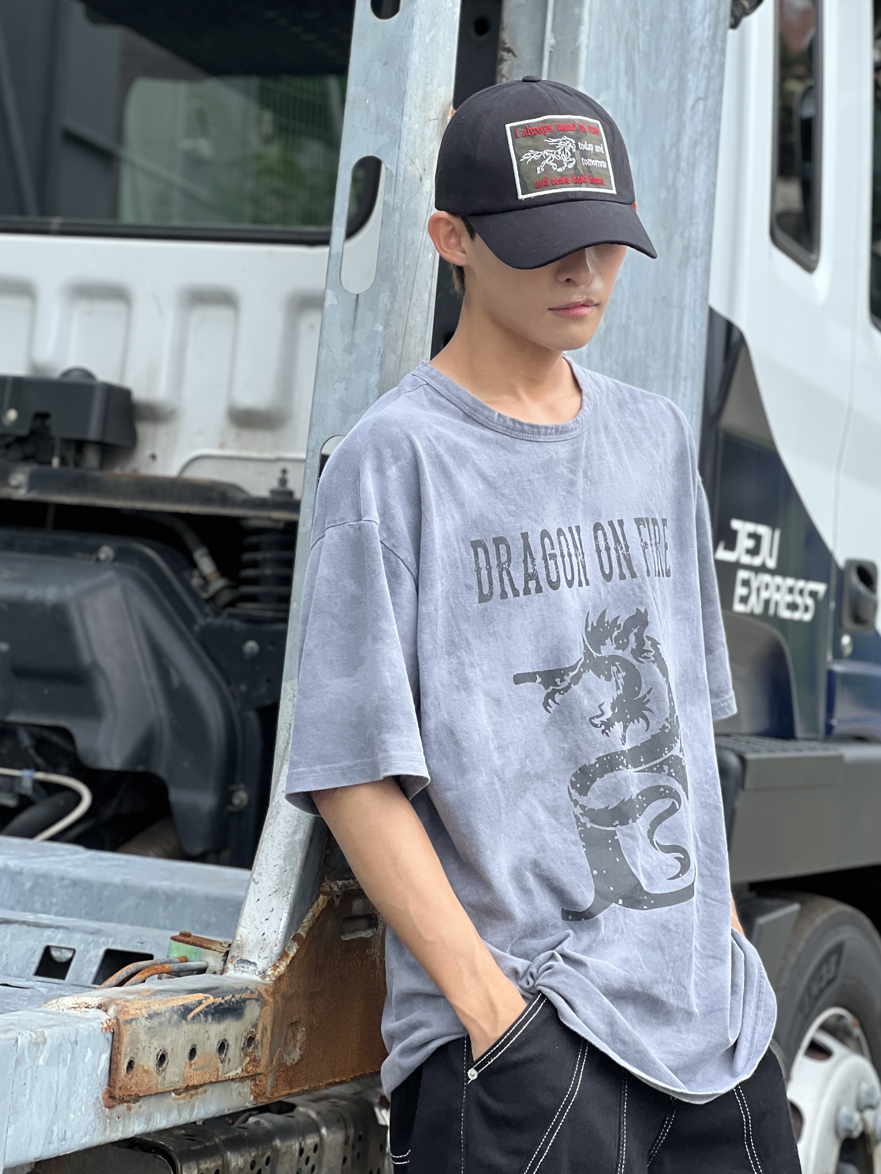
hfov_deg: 19.1
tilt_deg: +1.1
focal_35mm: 77
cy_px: 587
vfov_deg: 25.3
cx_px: 440
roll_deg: +0.3
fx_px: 2613
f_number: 2.8
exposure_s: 1/177
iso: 25
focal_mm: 9
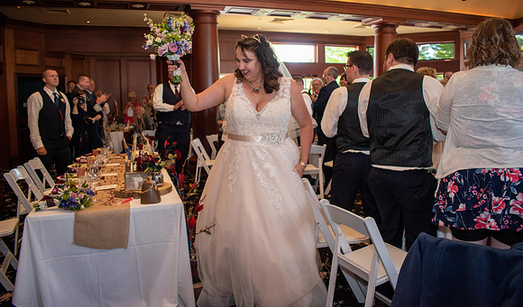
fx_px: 392
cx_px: 262
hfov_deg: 67.4
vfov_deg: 42.7
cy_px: 133
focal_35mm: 28
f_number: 4
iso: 800
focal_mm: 18
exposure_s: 1/60
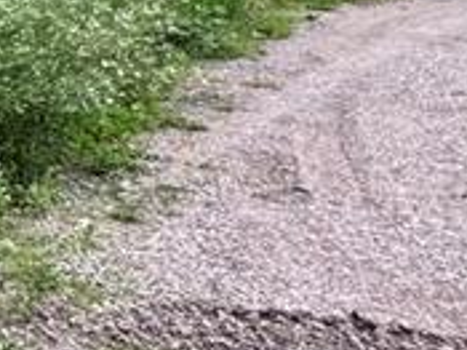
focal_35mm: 82
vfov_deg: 16.8
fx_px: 1105
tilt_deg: -0.8
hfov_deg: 13.2
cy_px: -122
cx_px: -779
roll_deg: -0.6
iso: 40
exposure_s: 1/129
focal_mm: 2.22
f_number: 2.2
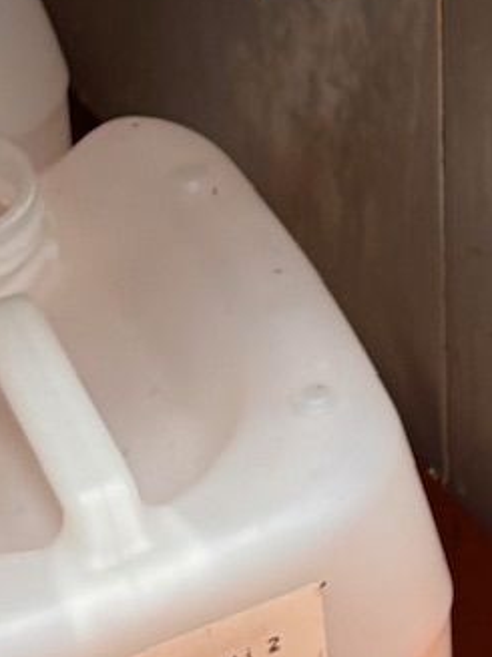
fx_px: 3091
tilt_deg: -21.1
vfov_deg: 11.3
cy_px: -512
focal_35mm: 163
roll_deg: -1.8
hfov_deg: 8.6
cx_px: 1008
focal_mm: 5.96
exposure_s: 1/50
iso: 125
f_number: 1.6
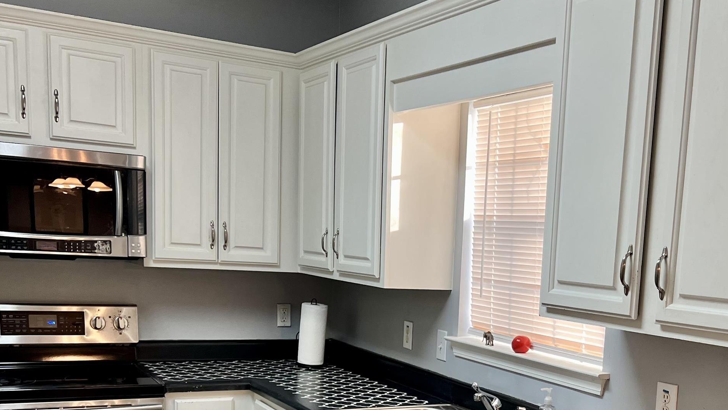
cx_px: 471
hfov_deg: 44.1
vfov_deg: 25.0
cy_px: 390
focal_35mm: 46
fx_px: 888
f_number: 1.5
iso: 125
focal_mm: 5.7
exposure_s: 1/120
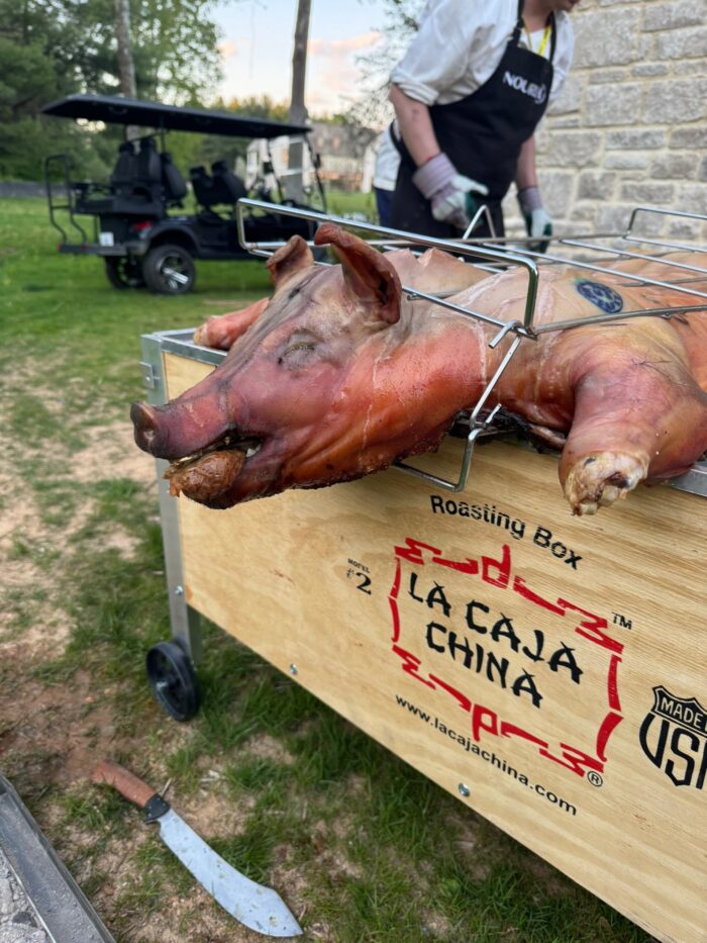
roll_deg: -2.7
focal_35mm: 24
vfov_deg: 71.6
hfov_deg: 56.8
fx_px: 653
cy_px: 472
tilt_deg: -20.6
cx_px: 354
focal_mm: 6.76
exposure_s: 1/121
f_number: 1.78
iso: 125
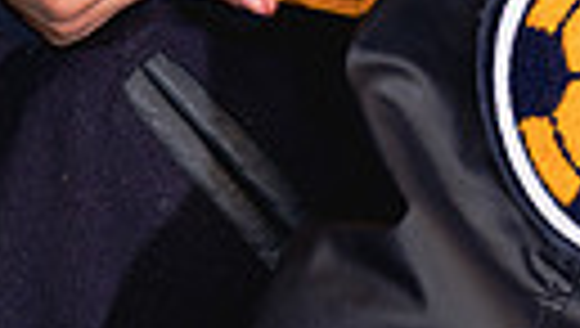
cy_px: -575
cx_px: 486
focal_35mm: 182
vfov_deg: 6.3
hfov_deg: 11.8
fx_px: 2803
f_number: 4
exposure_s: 1/250
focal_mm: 50
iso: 500
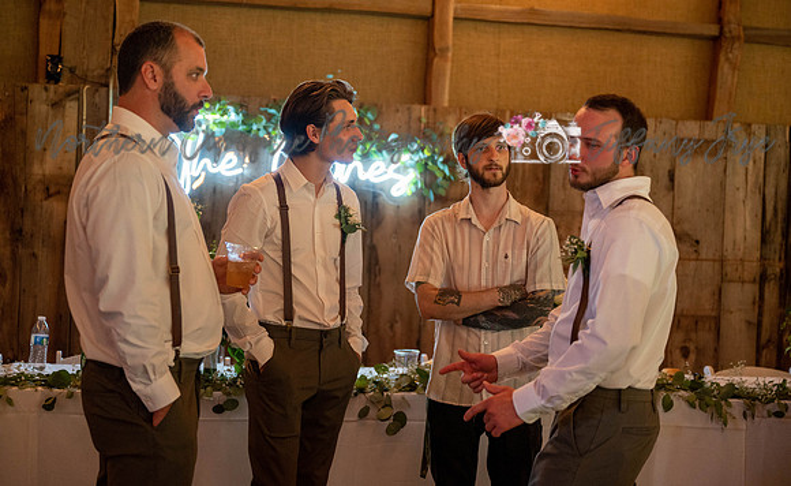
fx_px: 1317
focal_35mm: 61
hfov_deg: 33.4
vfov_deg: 20.9
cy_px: 223
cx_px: 396
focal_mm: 60
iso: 3200
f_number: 2.8
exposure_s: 1/125
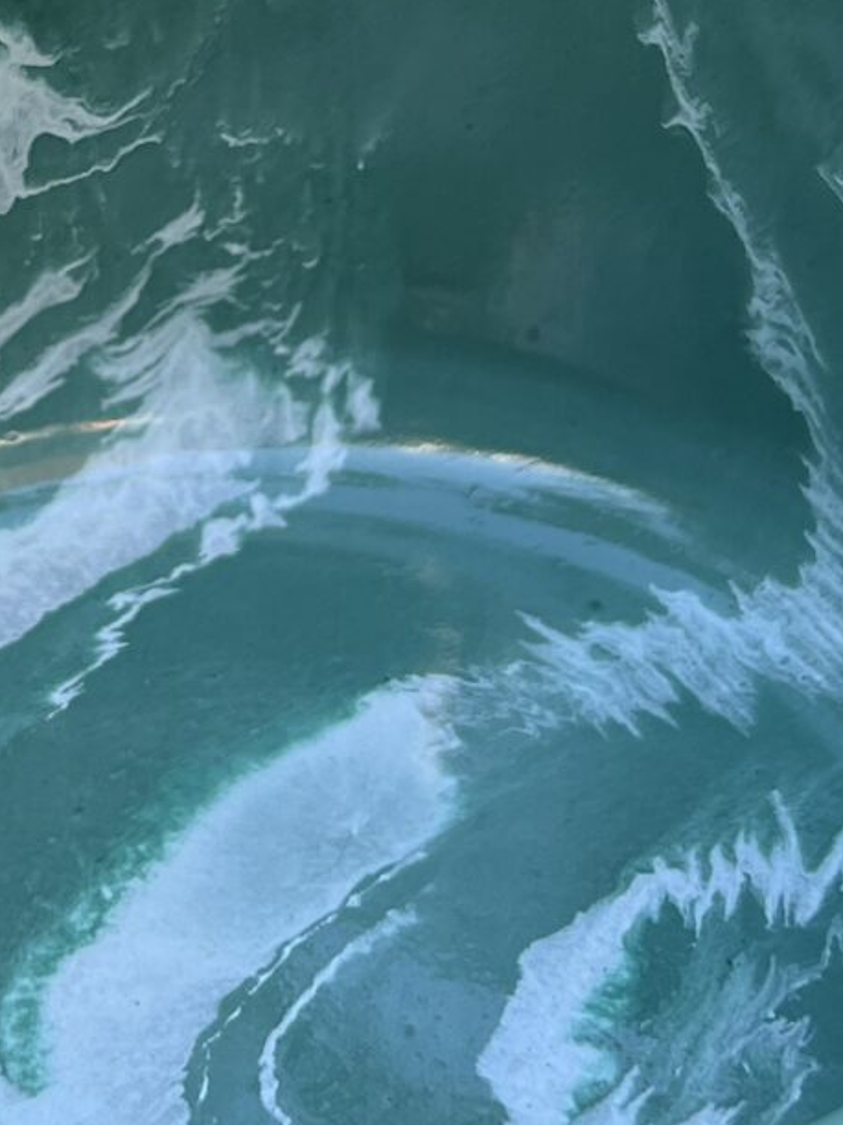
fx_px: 3541
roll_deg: -0.8
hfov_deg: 13.5
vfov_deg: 17.9
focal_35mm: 109
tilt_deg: +3.2
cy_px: 226
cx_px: 81
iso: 40
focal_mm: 5.7
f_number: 1.5
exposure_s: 1/237
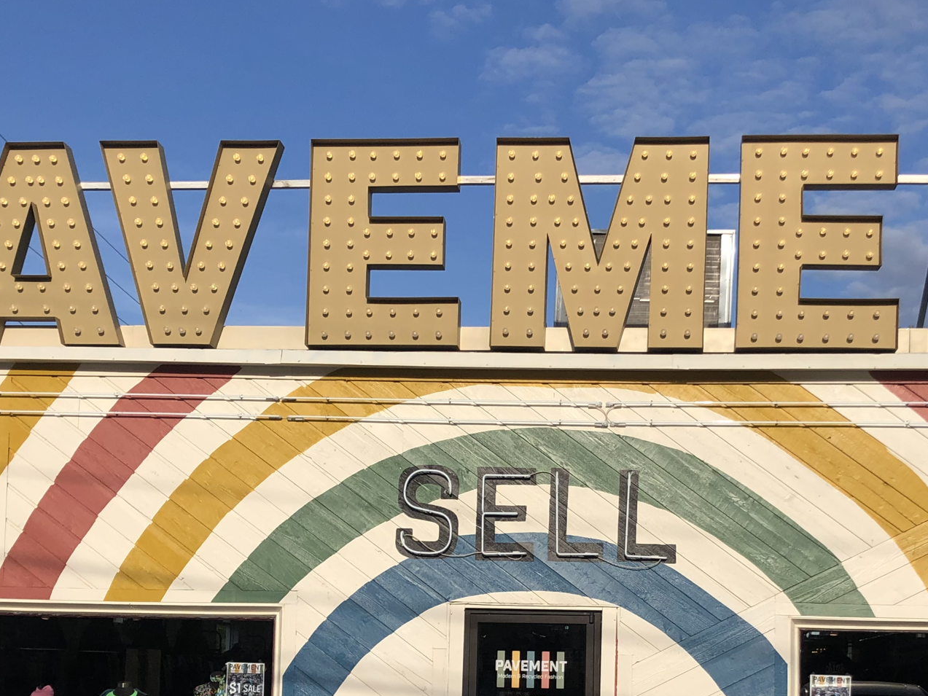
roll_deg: -1.3
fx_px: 1475
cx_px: 509
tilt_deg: +2.7
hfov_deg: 34.9
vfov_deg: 25.9
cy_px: 588
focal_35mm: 55
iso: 20
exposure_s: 1/2667
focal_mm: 4
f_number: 1.8
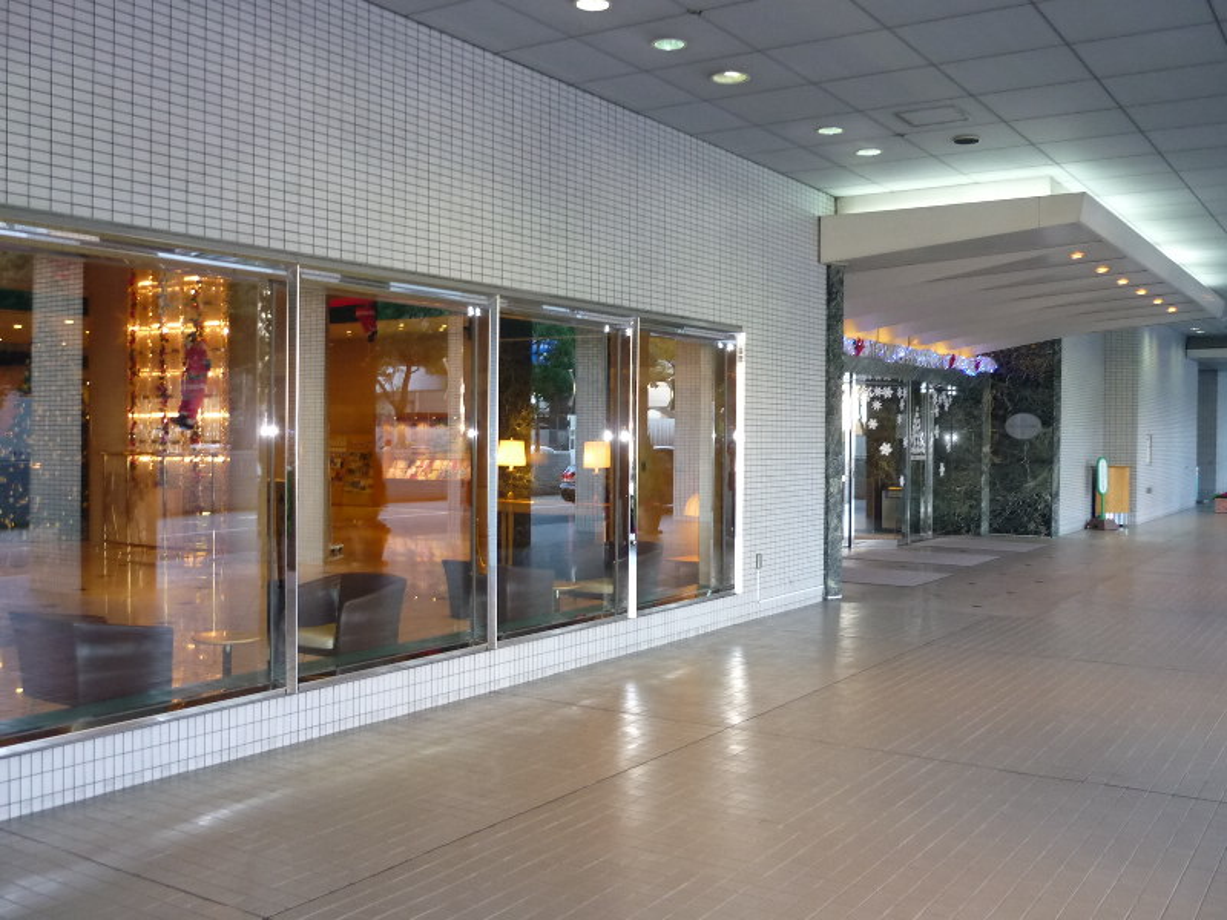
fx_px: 1170
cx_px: 614
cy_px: 460
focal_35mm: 33
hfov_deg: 55.4
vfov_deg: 42.9
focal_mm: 5.5
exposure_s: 1/30
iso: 250
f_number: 2.8
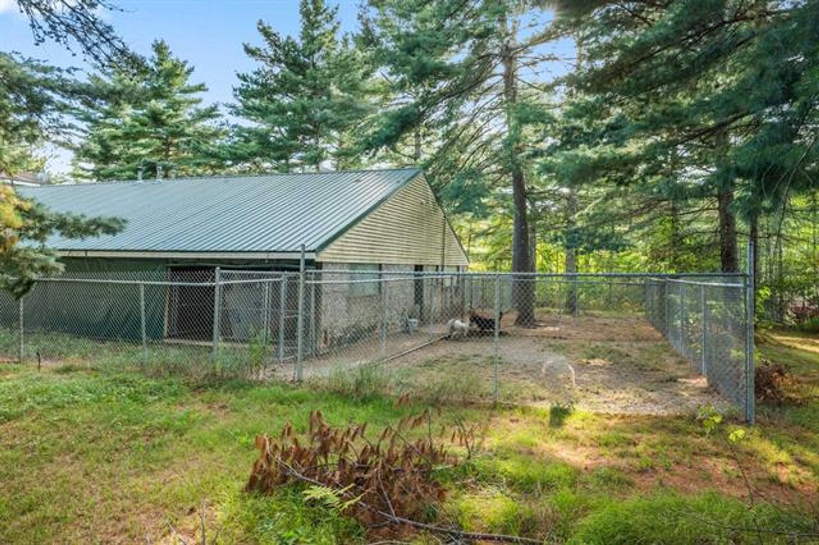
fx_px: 489
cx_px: 410
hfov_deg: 79.9
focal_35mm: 22
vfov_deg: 58.3
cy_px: 272
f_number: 11
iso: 250
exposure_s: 1/8
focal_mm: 21.5
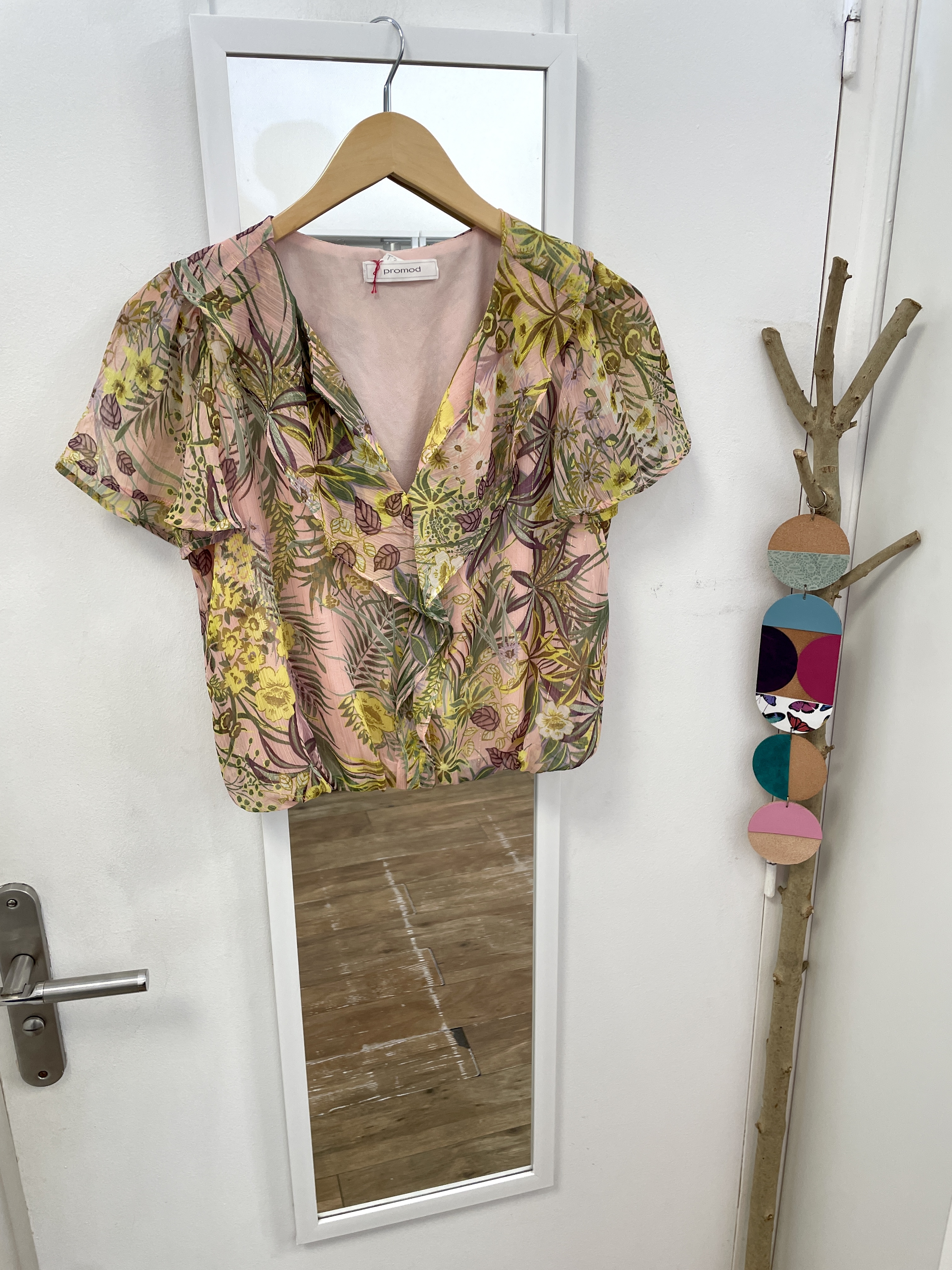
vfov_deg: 67.3
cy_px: 635
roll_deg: +1.6
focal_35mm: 26
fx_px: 953
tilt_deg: -17.4
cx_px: 476
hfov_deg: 53.1
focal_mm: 4.2
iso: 64
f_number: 1.6
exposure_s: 1/100
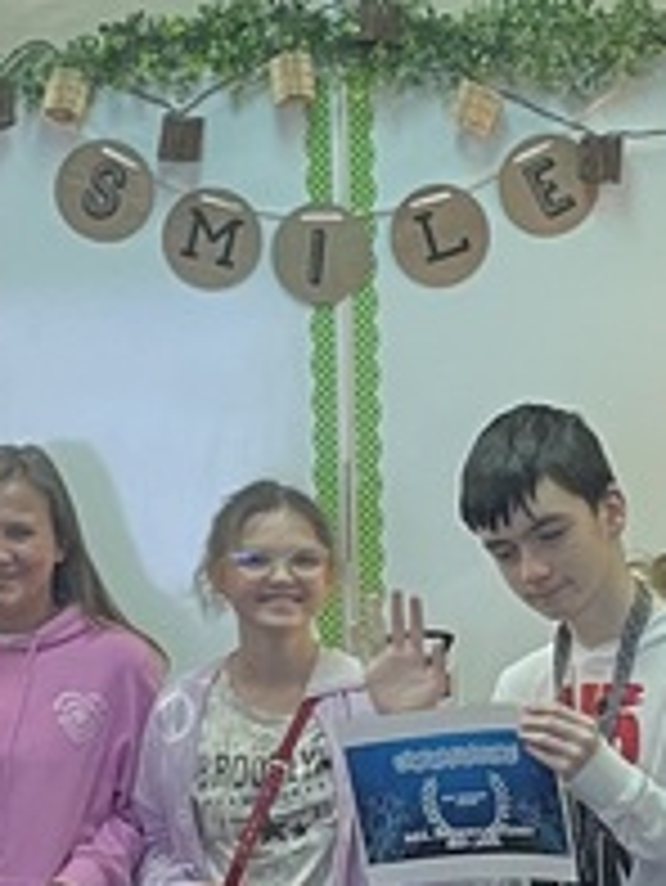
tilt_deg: -4.8
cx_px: 292
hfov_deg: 11.0
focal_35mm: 135
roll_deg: +1.0
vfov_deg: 14.5
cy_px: 756
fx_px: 3459
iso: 200
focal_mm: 4.2
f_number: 1.6
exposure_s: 1/60
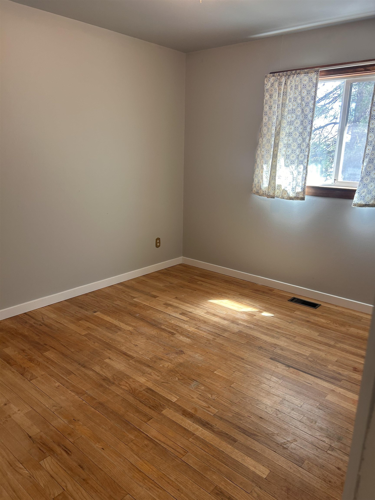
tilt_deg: -17.0
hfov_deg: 53.1
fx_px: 376
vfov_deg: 67.3
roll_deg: -2.1
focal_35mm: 26
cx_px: 188
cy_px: 250
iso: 80
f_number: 1.5
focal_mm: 5.7
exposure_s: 1/60
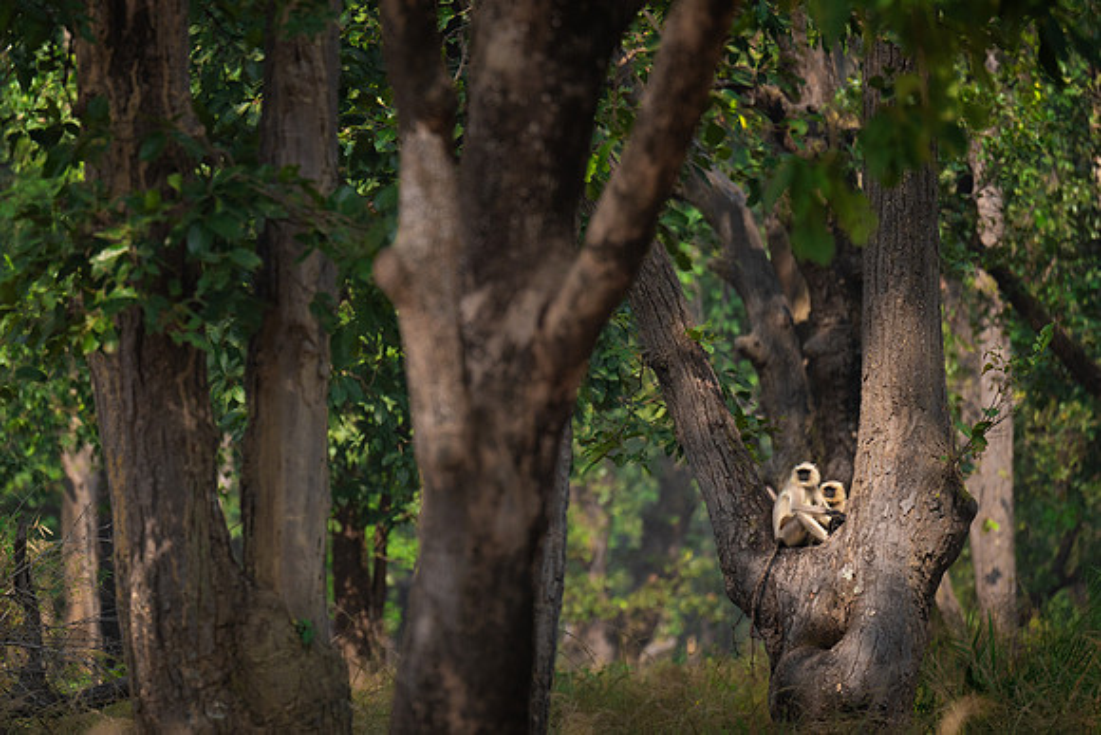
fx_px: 9834
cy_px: 299
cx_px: 373
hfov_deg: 6.4
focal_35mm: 321
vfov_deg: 4.3
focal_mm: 200
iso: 500
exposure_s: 1/3200
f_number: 2.8
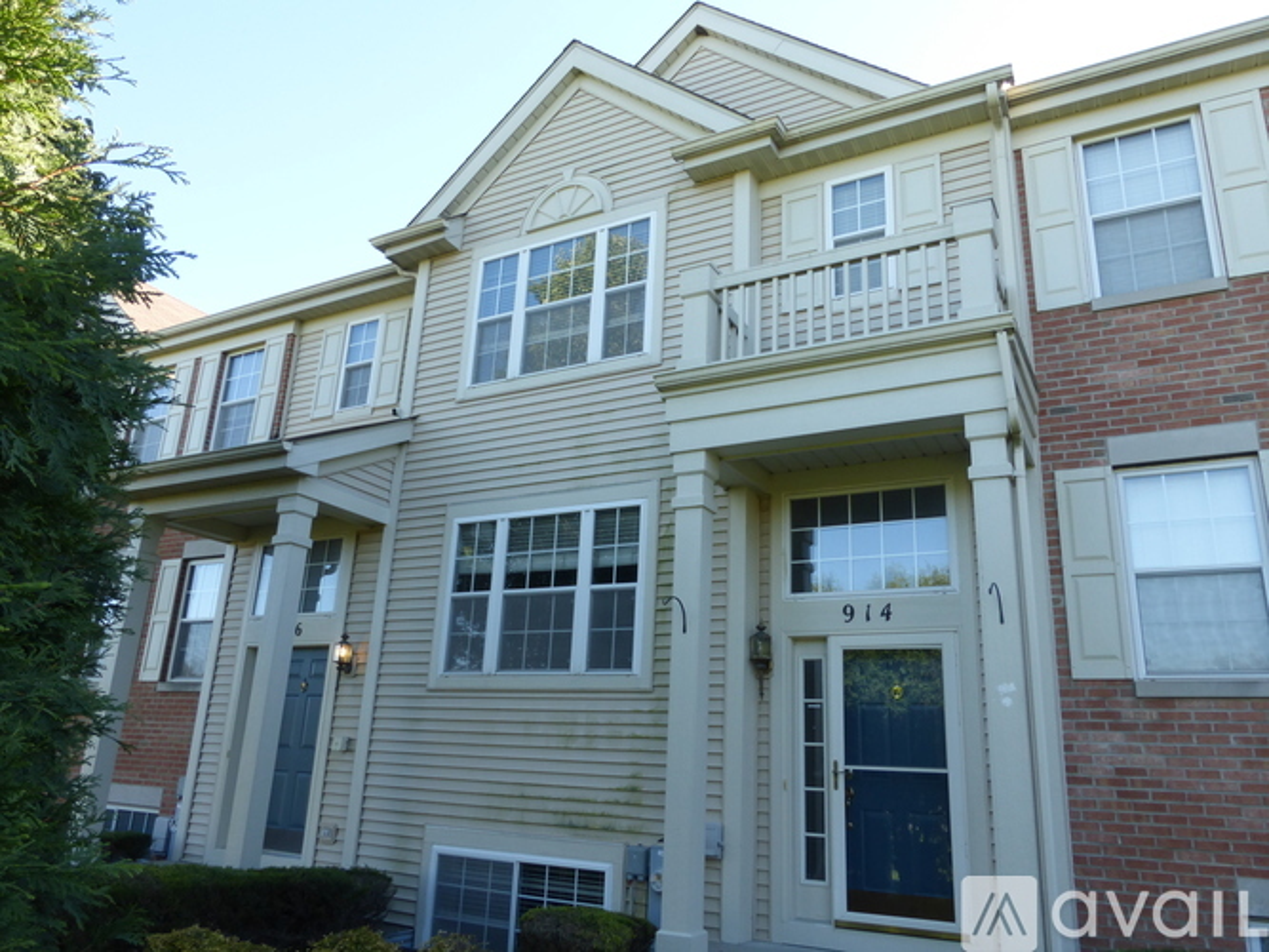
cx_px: 634
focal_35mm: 25
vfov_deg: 54.9
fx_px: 916
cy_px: 476
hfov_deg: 69.4
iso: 100
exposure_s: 1/125
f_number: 4
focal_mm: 4.3
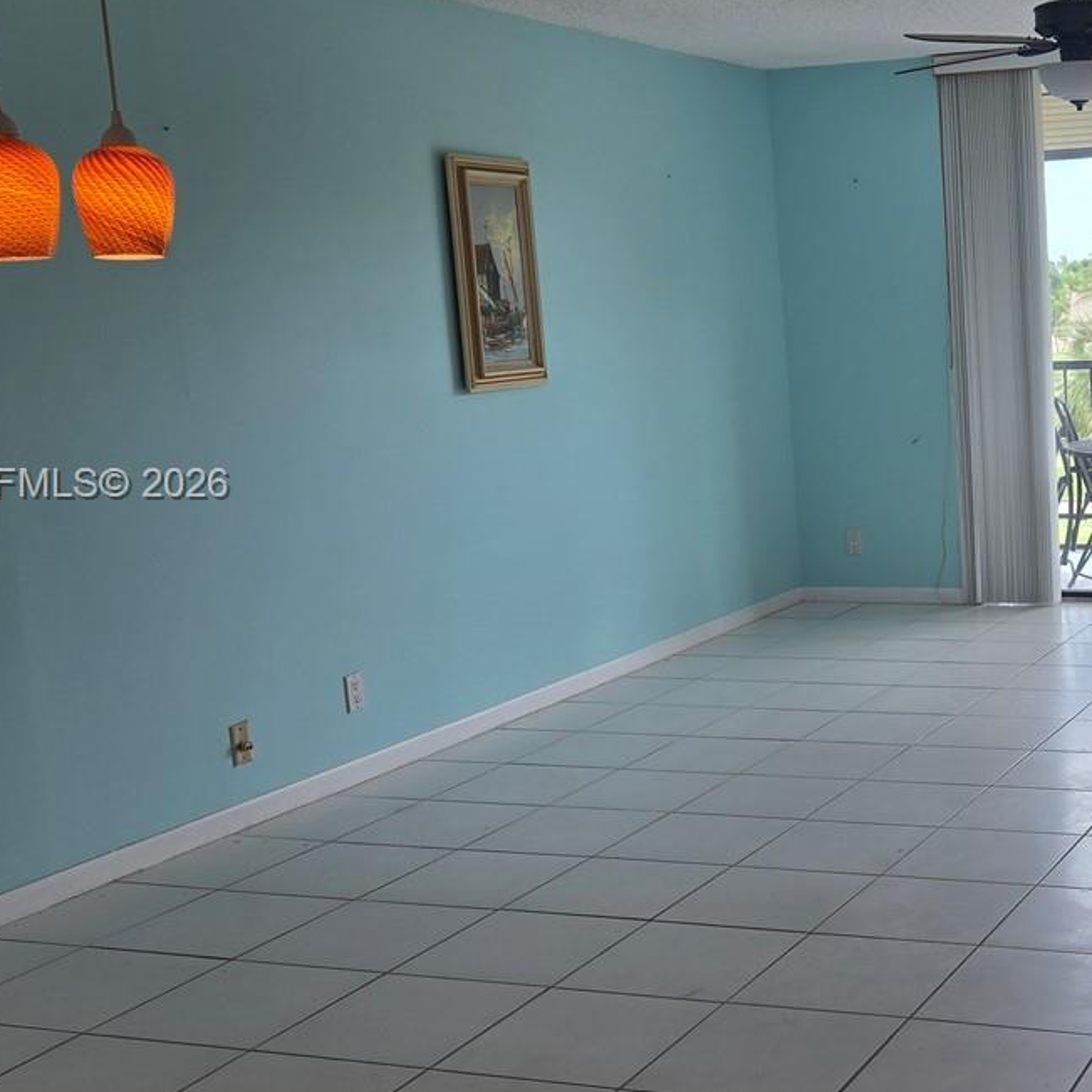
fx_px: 1785
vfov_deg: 34.0
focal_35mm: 50
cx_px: 1048
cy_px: 486
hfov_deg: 31.8
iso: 25
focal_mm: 5.4
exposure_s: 1/136
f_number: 1.8
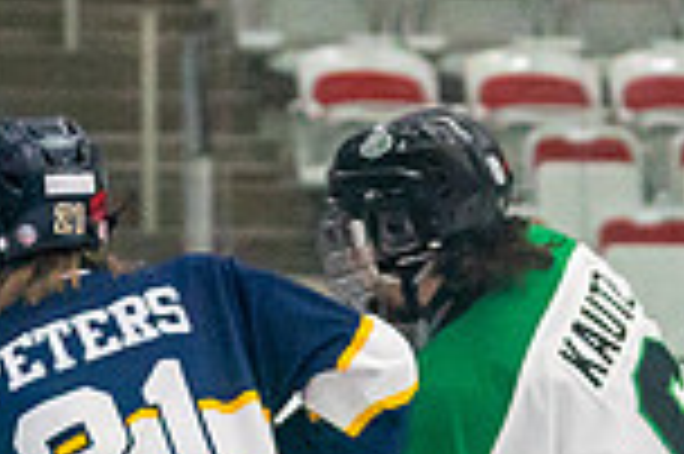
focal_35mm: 437
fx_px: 8294
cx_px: 699
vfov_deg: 3.1
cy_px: 853
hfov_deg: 4.7
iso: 4000
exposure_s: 1/1600
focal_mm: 70
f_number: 2.8
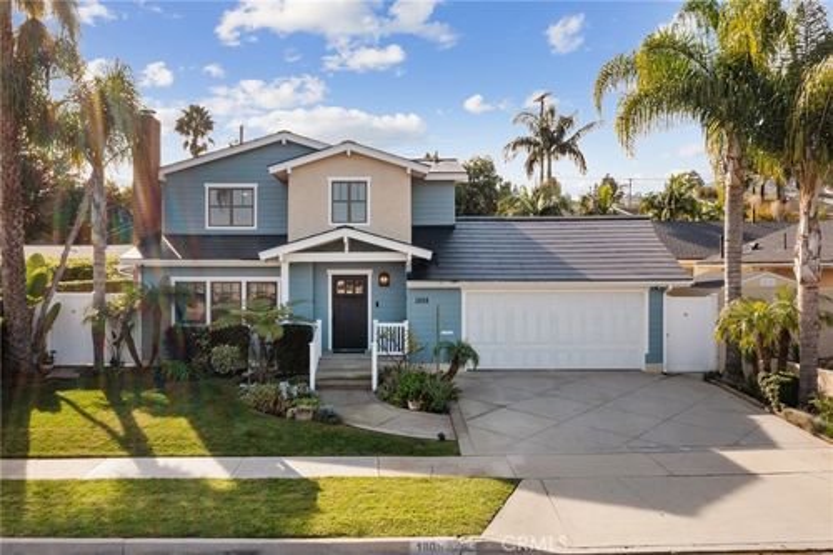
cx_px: 416
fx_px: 648
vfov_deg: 46.4
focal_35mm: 28
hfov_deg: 65.5
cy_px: 278
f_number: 8
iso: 100
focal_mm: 10.26
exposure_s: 1/60
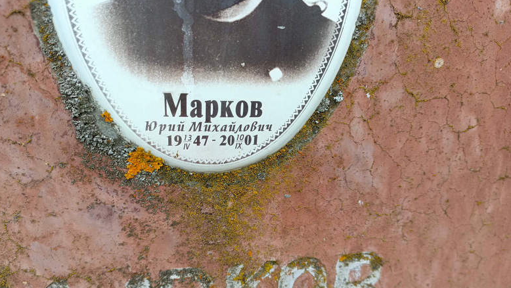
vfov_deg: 41.2
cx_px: 260
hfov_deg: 67.9
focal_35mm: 28
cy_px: 180
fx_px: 379
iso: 112
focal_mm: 4.76
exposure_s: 1/136
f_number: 1.69
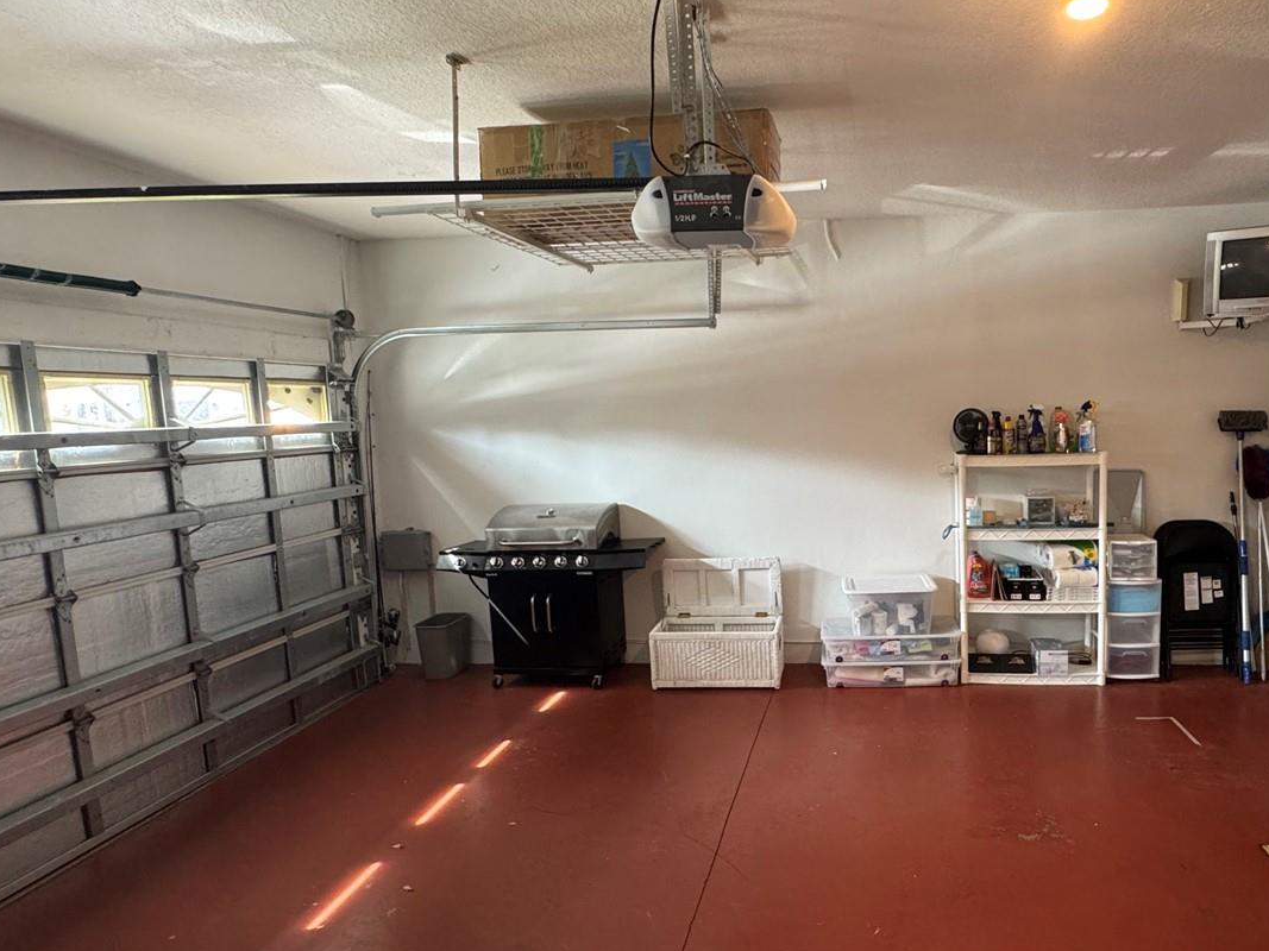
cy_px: 498
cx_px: 789
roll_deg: +1.6
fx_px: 770
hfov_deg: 77.7
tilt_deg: -6.9
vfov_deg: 63.4
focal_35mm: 21
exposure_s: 1/60
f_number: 2.2
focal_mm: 2.22
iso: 320
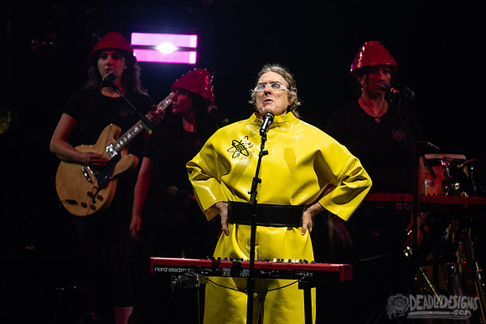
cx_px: 243
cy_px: 134
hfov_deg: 2.9
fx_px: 9484
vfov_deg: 2.0
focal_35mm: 702
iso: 1000
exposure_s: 1/500
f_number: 6.3
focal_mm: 600
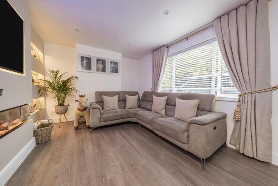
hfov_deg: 112.6
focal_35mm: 12
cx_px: 139
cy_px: 93
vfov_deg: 90.0
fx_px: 93
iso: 320
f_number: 9
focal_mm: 12
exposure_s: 1/2.5
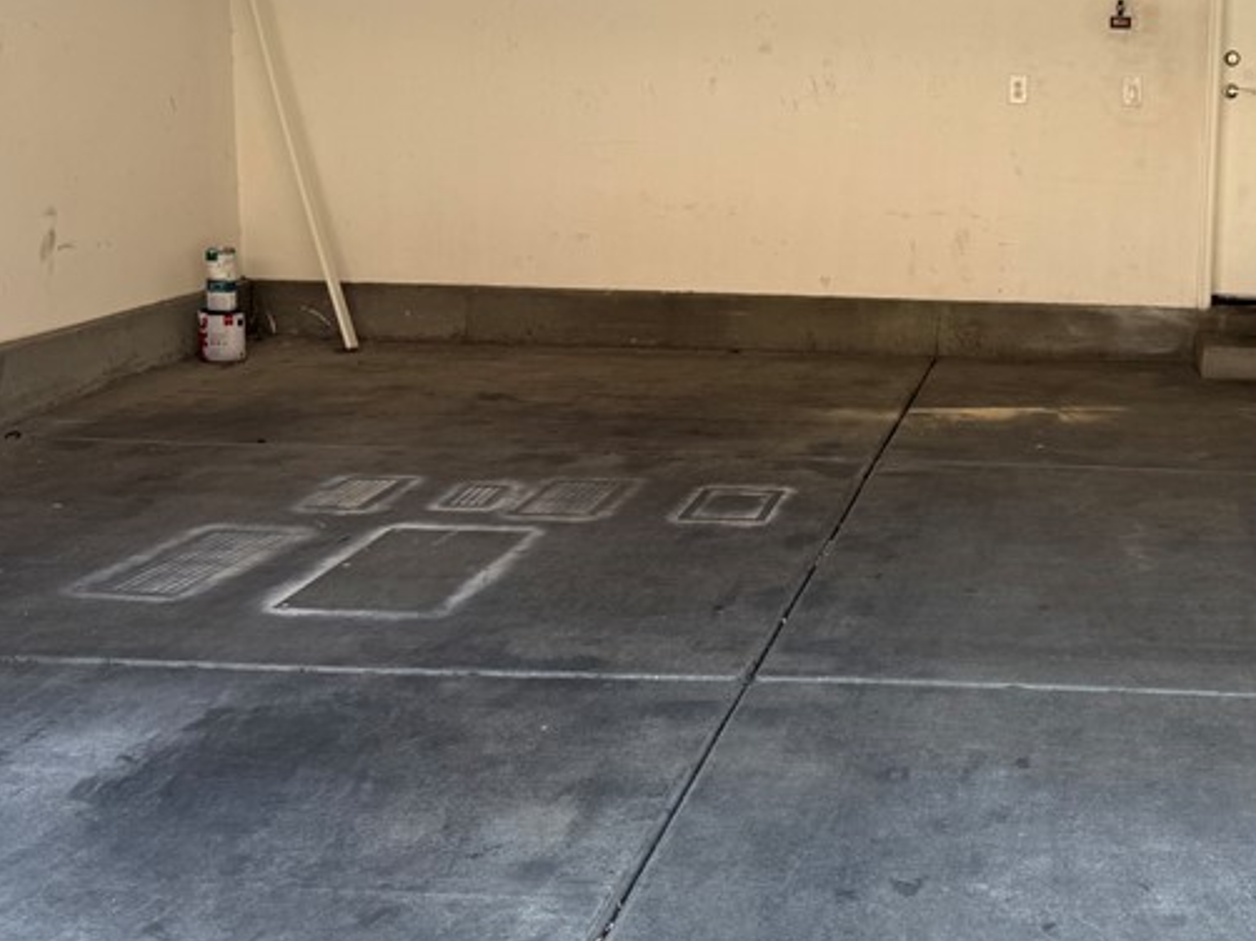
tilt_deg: -7.7
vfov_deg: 29.5
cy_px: 315
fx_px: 1777
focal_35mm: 49
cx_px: 1078
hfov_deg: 37.0
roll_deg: -1.7
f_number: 1.78
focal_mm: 6.76
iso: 80
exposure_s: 1/294
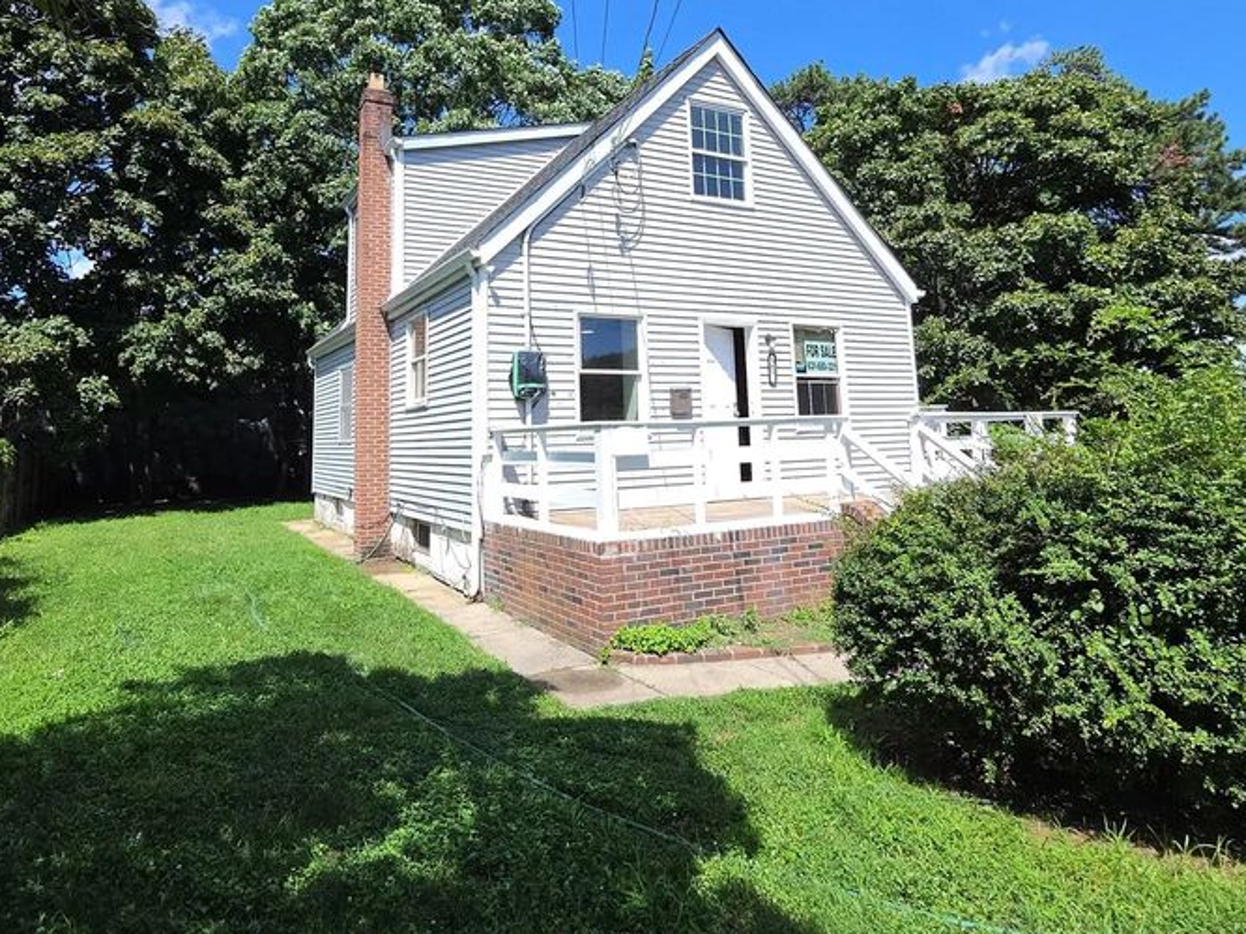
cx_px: 543
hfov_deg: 81.4
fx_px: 720
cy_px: 328
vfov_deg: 64.6
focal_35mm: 20
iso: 50
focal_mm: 2.2
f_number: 2.2
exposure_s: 1/968
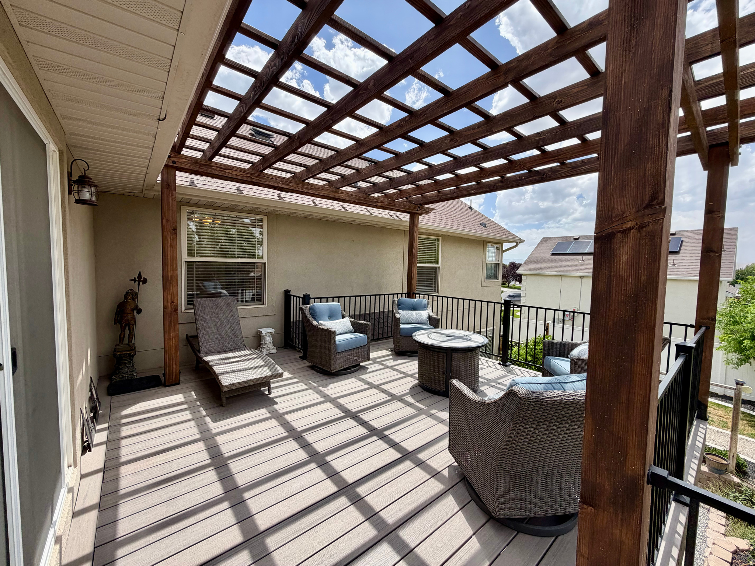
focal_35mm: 14
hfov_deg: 102.1
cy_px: 283
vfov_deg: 85.7
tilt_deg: -5.4
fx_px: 305
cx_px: 378
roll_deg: -1.8
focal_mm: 2.22
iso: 40
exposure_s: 1/760
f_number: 2.2
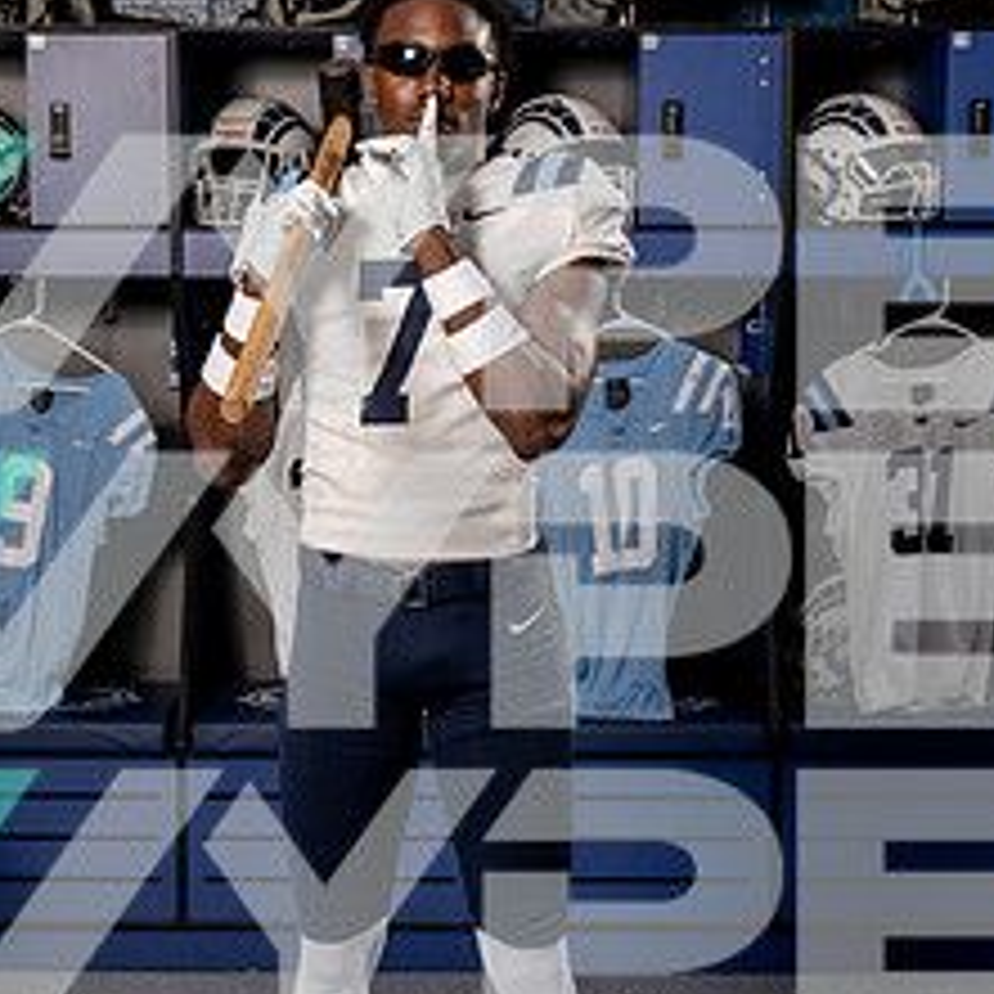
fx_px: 2469
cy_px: 594
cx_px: 441
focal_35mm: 76
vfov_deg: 22.7
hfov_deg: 22.8
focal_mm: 44
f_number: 5.6
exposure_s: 1/250
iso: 500
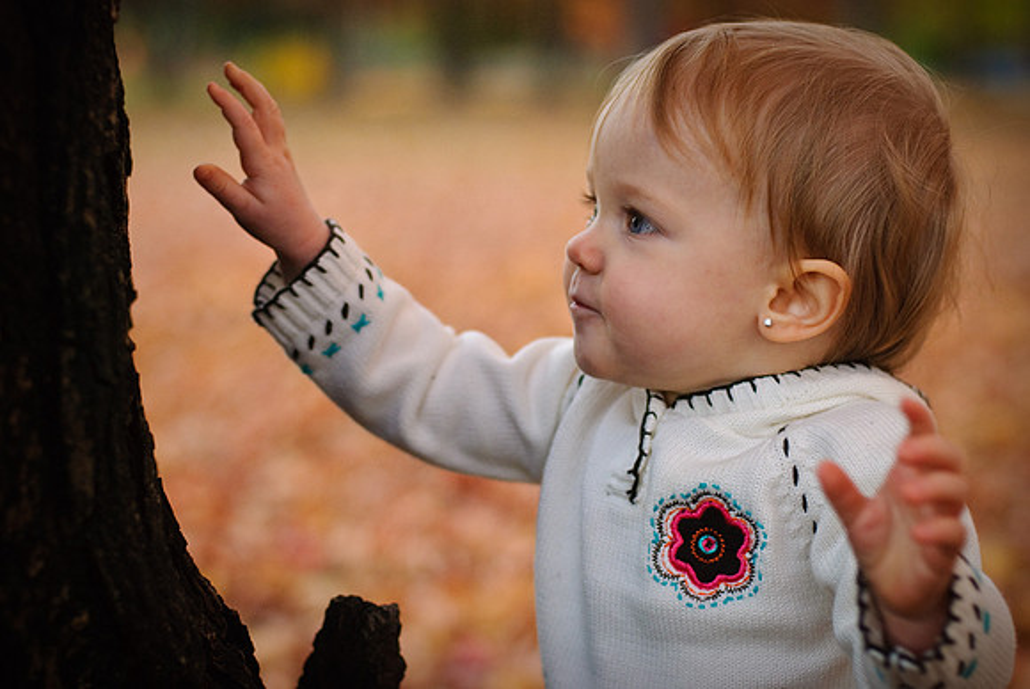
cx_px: 515
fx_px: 2148
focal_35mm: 75
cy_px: 344
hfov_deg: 27.0
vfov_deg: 18.2
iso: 250
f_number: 2.5
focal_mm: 50
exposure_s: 1/320
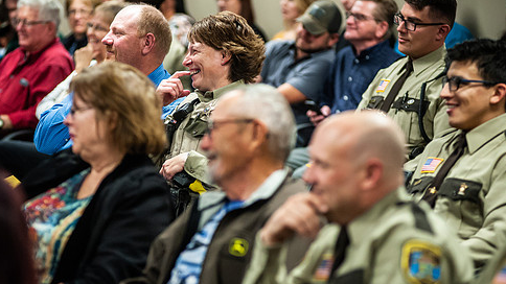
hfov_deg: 11.8
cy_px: 144
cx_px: 214
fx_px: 2441
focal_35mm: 182
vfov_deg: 6.7
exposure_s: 1/250
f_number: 2.8
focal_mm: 145
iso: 3200
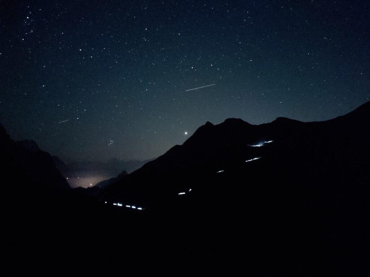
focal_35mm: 25
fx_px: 267
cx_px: 185
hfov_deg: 69.4
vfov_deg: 54.9
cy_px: 138
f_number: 1.7
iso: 6400
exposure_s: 20
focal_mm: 4.73
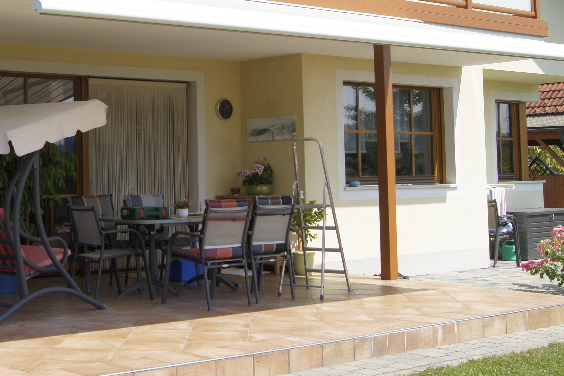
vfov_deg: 21.5
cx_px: 73
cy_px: 4
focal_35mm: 61
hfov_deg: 31.6
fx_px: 956
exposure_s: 1/250
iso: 200
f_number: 10
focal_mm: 20
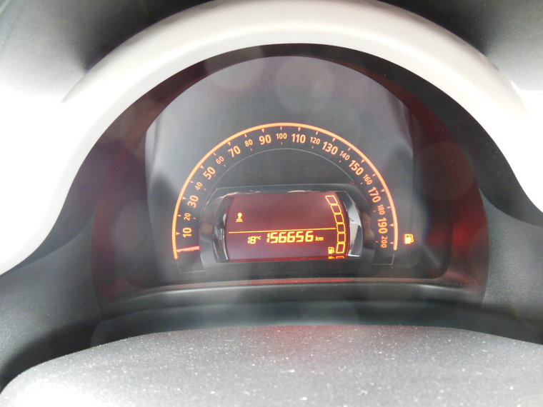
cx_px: 272
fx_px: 392
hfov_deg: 69.4
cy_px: 204
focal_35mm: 25
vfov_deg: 54.9
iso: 400
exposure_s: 1/13
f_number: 3.2
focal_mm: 4.5
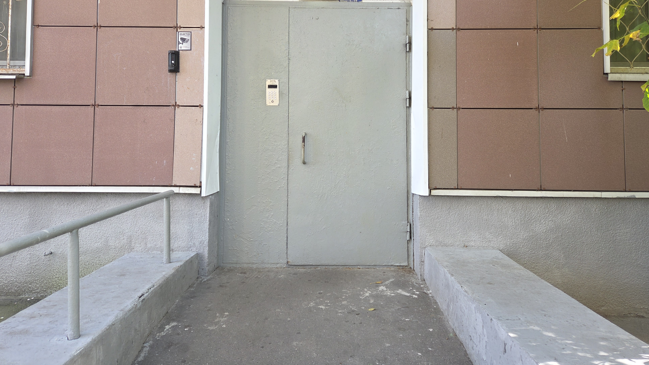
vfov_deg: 43.7
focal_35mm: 26
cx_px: 325
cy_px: 119
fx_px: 447
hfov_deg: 71.9
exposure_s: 1/100
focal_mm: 5.4
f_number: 1.8
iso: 32
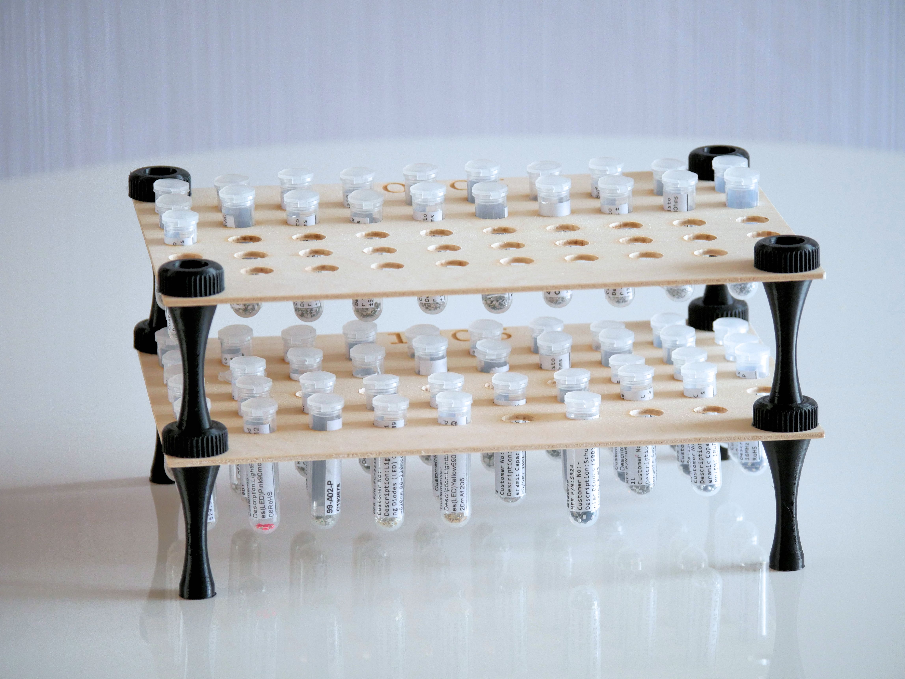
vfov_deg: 7.4
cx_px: 452
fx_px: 5231
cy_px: 340
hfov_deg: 9.9
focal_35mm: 200
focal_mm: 100
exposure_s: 1/60
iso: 800
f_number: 4
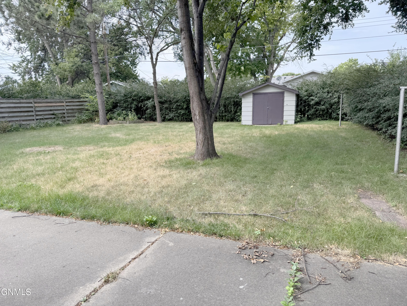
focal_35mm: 24
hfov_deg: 71.6
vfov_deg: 56.8
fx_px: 282
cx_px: 204
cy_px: 153
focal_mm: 6.76
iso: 80
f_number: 1.78
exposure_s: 1/888
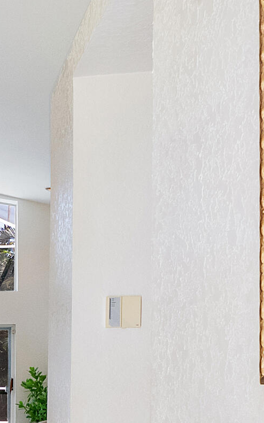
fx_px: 668
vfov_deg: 33.5
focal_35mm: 58
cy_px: 370
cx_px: -231
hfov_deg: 17.5
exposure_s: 1/125
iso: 800
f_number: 7.1
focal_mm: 10
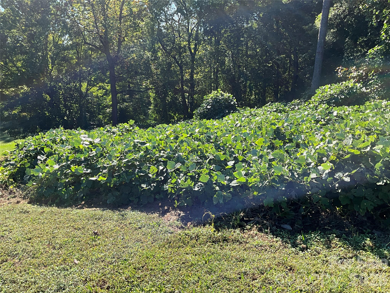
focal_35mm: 29
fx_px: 327
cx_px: 195
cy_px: 146
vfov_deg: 48.2
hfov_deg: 61.7
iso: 25
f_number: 1.8
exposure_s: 1/642
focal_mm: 3
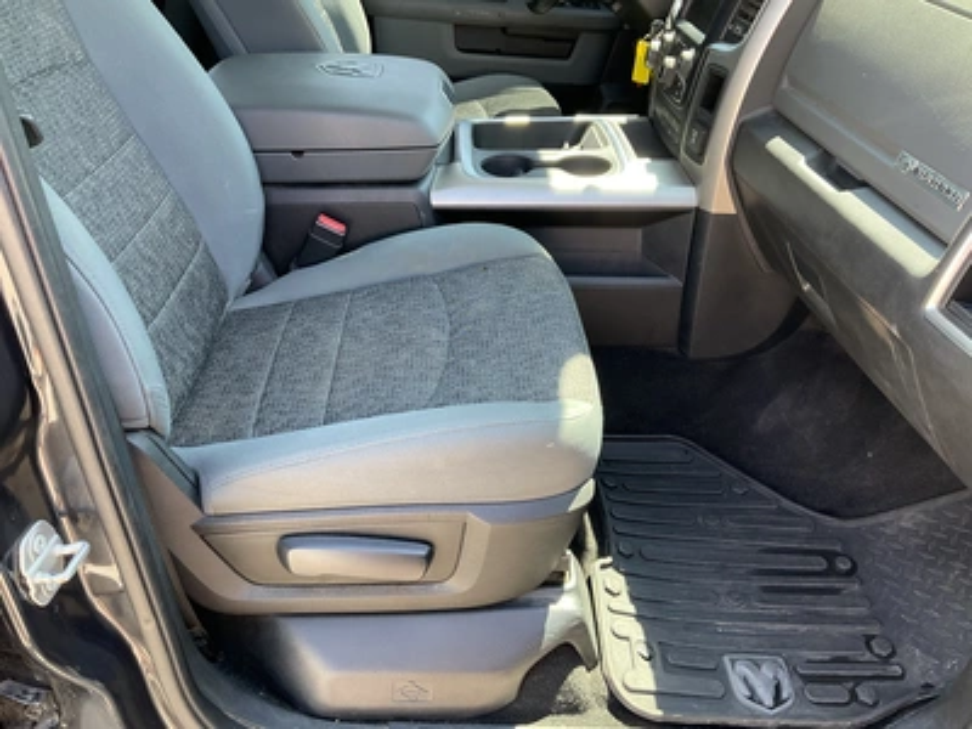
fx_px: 814
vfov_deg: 48.2
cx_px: 486
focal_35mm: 29
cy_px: 364
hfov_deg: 61.7
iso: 64
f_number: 1.8
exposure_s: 1/122
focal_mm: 3
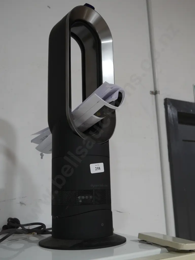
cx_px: 98
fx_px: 270
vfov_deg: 51.3
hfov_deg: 39.7
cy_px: 130
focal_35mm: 36
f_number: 4
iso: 640
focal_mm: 18
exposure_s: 1/60
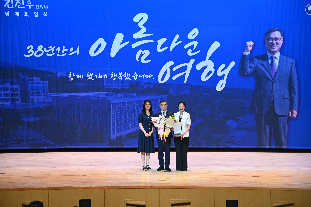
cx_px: 156
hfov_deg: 31.0
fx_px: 561
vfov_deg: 20.9
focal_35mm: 65
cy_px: 104
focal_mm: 65
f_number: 4
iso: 720
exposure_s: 1/125
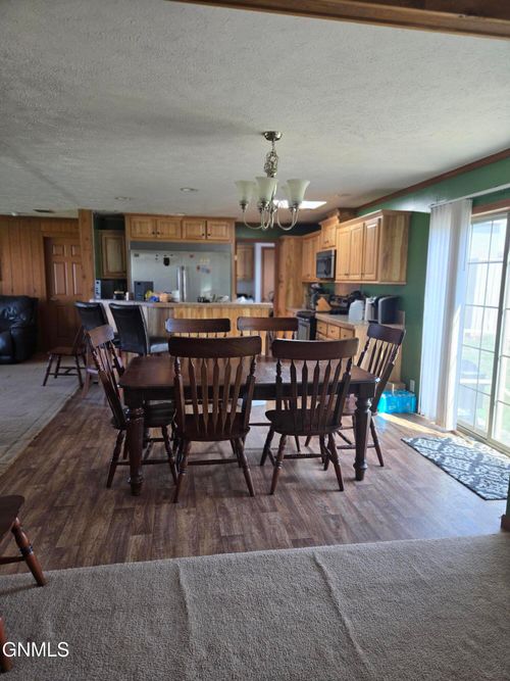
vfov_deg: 73.9
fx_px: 452
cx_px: 255
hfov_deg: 58.9
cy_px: 340
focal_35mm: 23
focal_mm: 5.4
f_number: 1.8
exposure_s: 1/120
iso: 64
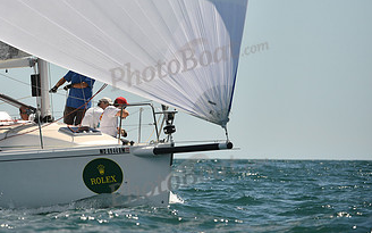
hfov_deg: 4.9
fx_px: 4380
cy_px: 19
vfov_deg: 3.0
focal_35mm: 432
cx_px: 51
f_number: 5
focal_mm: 240
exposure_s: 1/2500
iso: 250
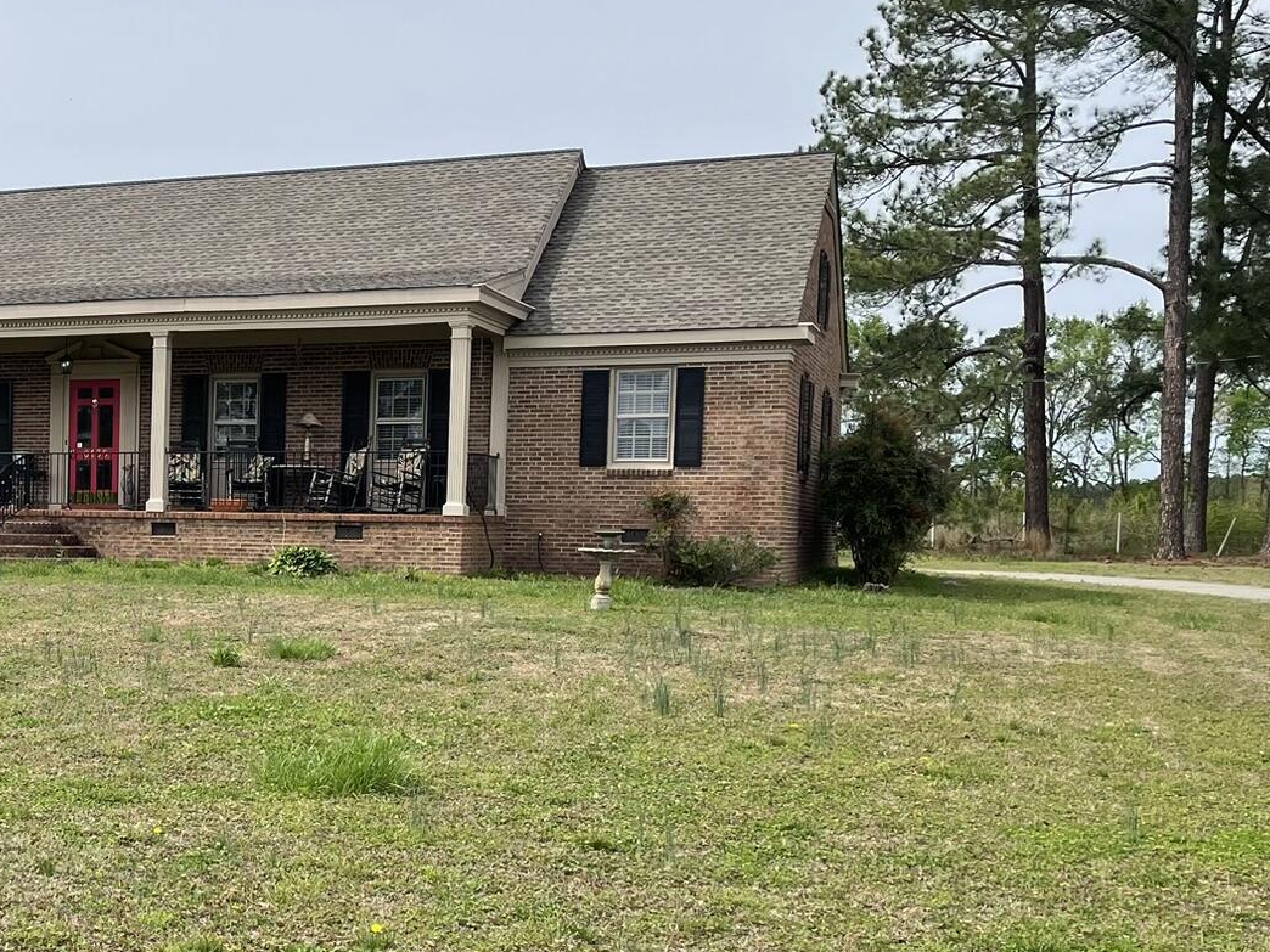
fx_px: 1871
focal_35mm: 51
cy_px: 649
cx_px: 101
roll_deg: -1.0
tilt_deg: -2.5
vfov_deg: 28.3
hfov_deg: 35.1
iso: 32
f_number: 1.6
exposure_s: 1/3401
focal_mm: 4.2
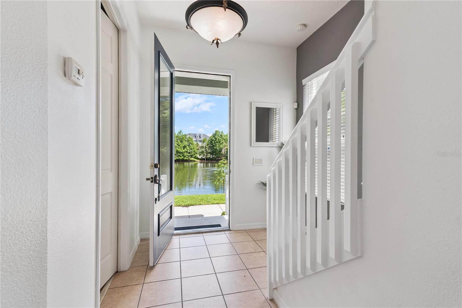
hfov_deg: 96.7
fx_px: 205
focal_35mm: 16
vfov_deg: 73.8
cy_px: 154
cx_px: 231
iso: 250
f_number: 9
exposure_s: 1/125
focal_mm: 16
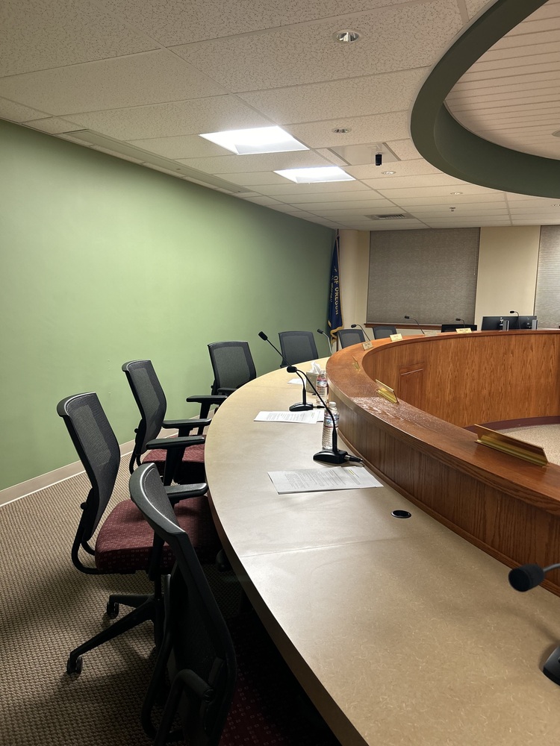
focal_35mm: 26
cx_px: 280
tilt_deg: -9.3
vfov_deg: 67.3
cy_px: 373
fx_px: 561
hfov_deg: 53.1
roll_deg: -0.9
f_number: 1.5
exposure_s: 1/60
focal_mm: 5.7
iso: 100
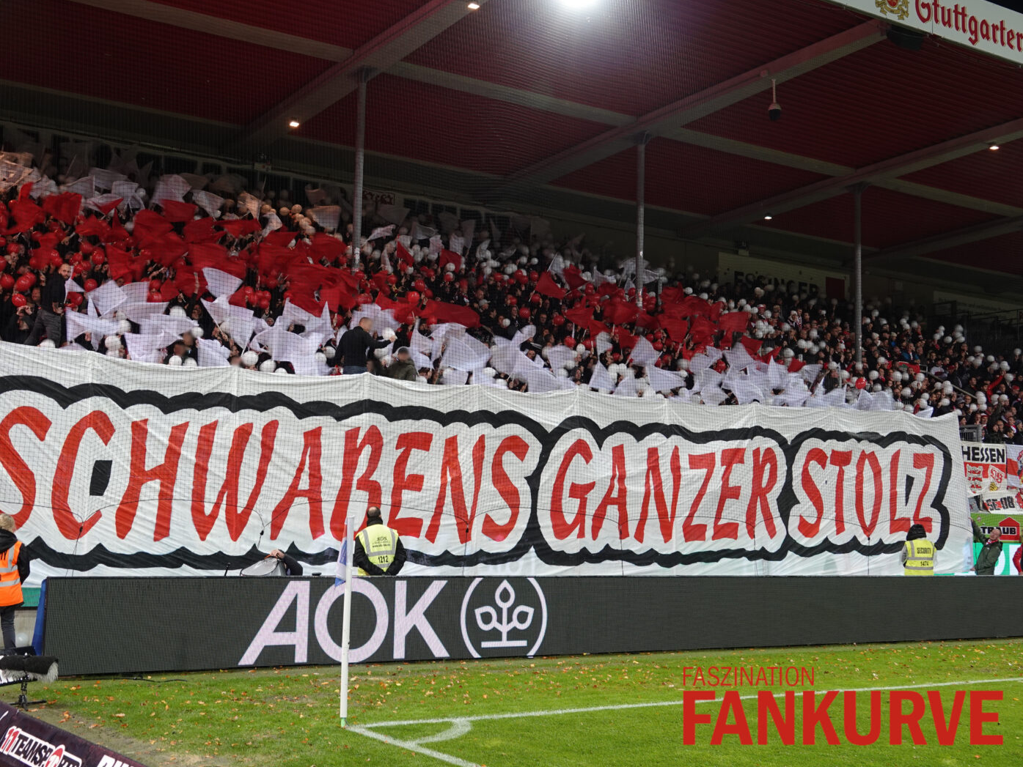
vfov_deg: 33.6
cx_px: 446
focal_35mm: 43
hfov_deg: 43.7
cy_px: 378
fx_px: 1271
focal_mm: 14.16
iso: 200
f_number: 3.2
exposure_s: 1/40
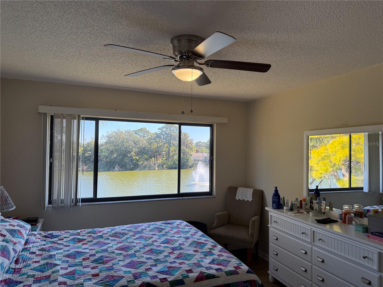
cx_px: 192
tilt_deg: +1.7
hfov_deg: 71.6
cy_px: 144
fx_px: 266
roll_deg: -0.1
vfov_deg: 56.8
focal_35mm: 24
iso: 100
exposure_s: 1/488
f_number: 1.78
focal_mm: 6.76
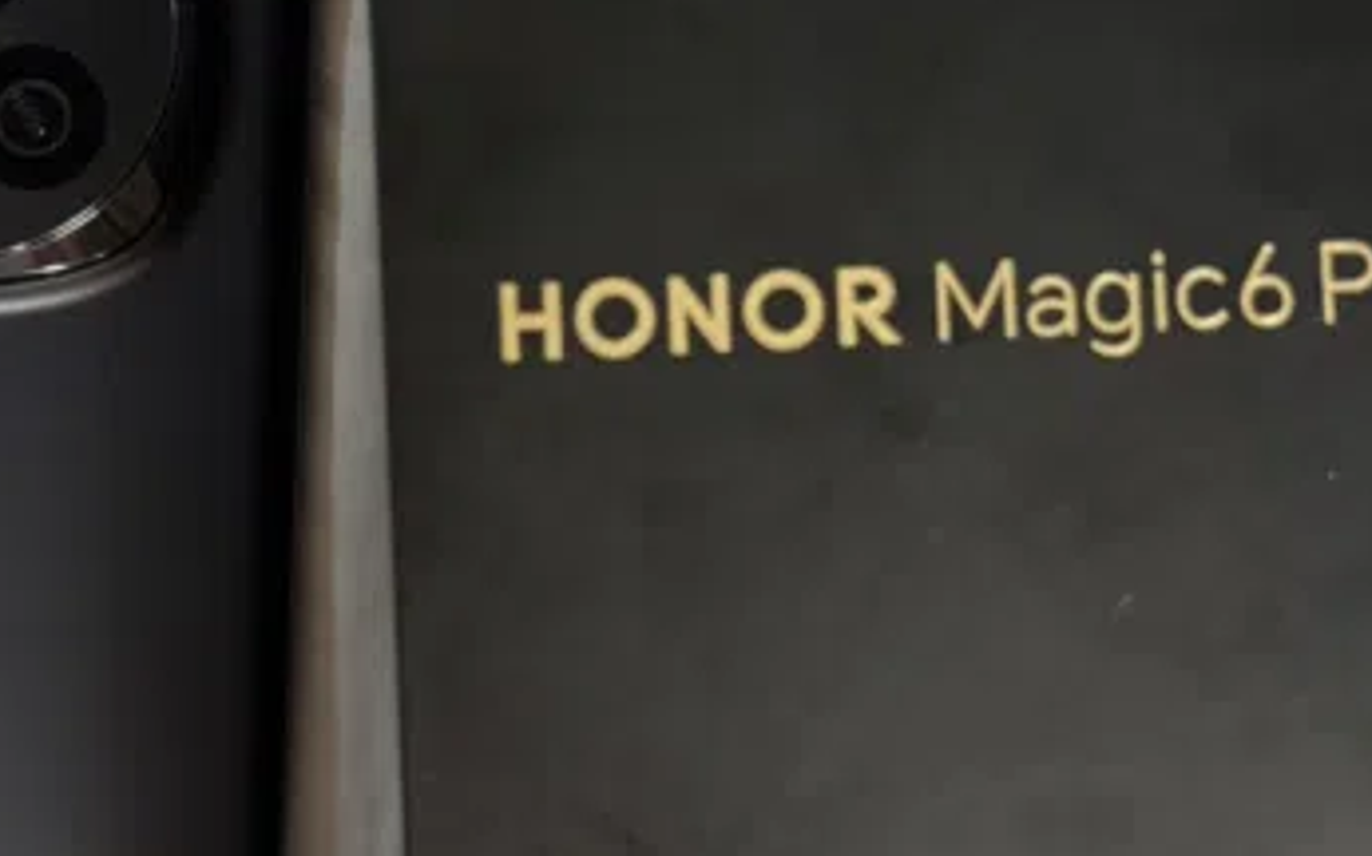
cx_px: 531
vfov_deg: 25.3
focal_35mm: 51
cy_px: 369
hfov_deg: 39.4
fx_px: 1906
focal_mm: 5.96
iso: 400
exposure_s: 1/33
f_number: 1.6
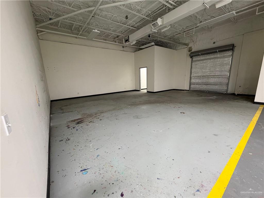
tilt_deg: -12.0
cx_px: 132
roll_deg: +3.2
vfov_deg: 85.7
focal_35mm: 14
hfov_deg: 102.1
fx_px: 107
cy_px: 99
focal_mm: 2.22
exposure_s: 1/63
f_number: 2.2
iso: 320
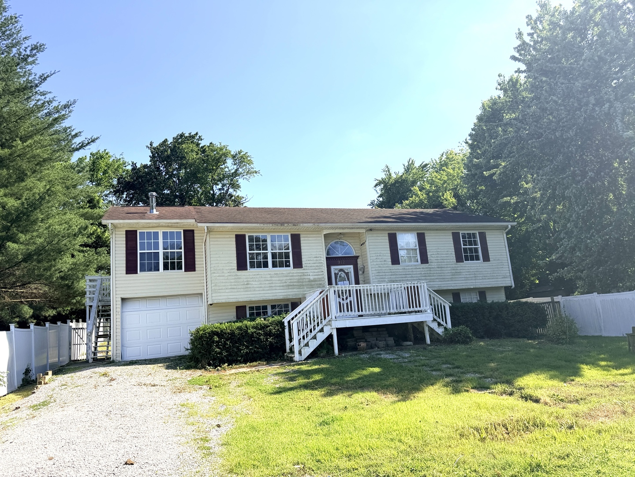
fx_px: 440
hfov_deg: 71.6
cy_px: 238
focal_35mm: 24
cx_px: 318
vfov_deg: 56.8
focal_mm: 6.76
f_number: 1.78
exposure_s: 1/3759
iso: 80
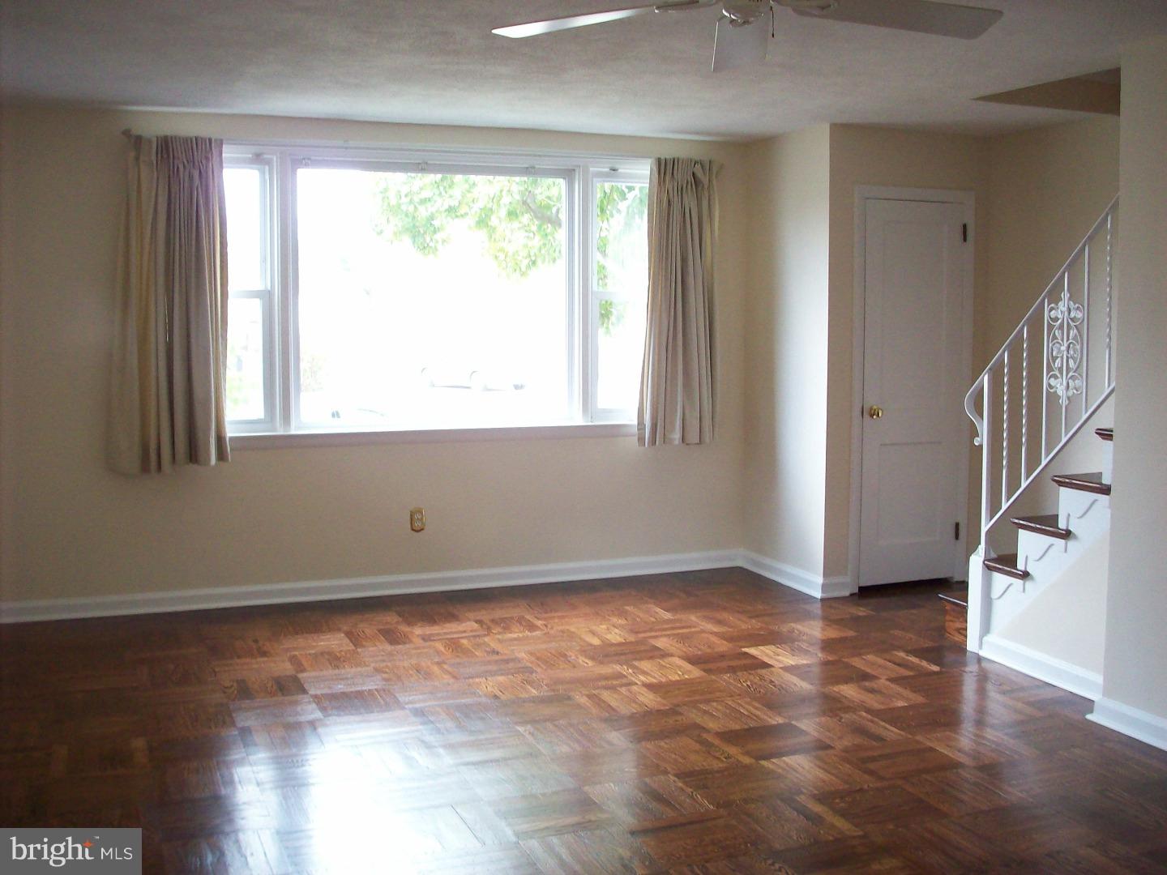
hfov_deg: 50.1
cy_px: 438
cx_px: 584
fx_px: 1247
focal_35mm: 37
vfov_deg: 38.7
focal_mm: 6.2
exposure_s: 1/35.7
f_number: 2.8
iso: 160
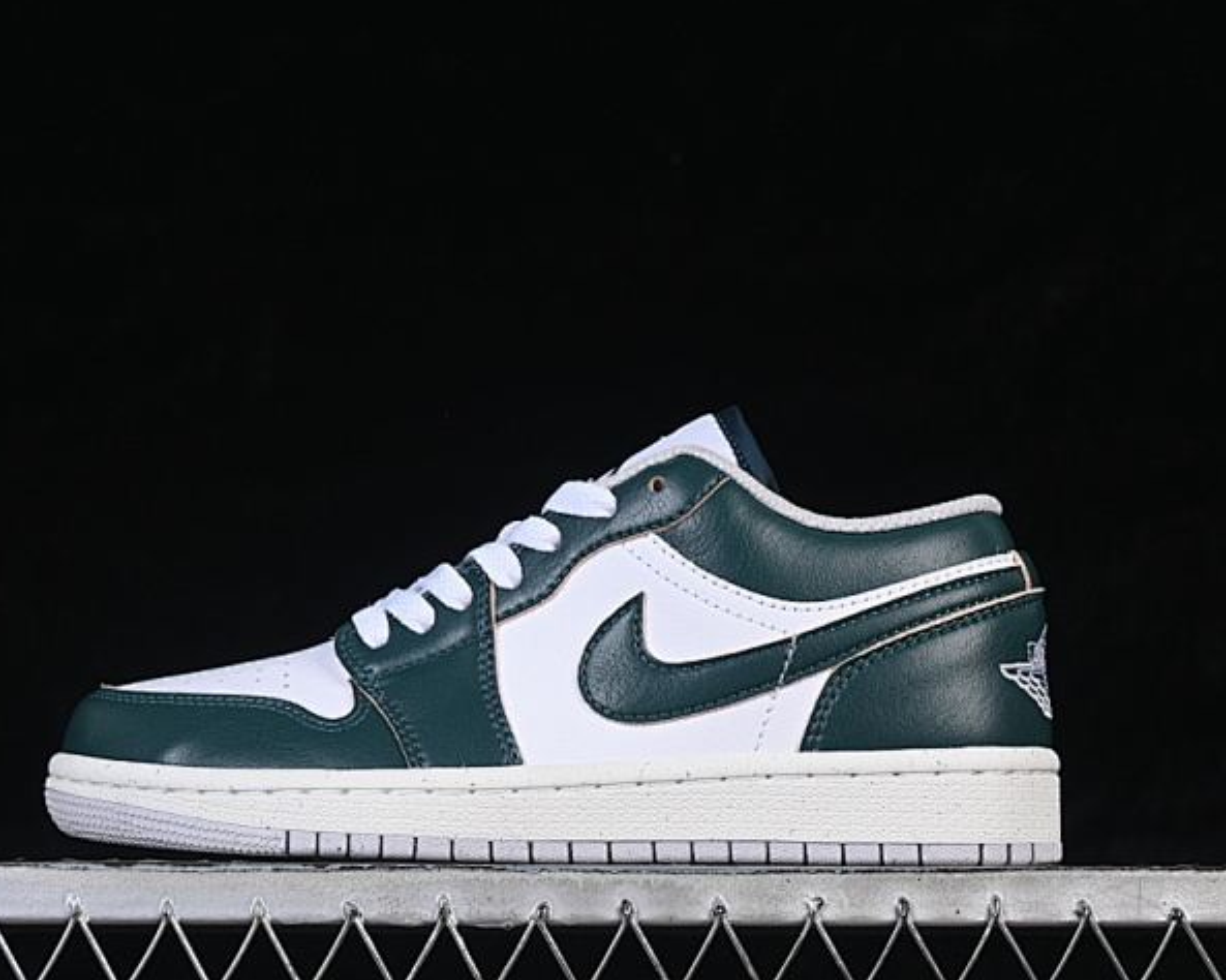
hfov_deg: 20.2
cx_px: 571
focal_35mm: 95
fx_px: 3446
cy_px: 522
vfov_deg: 16.2
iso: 160
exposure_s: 1/80
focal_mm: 50
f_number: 8
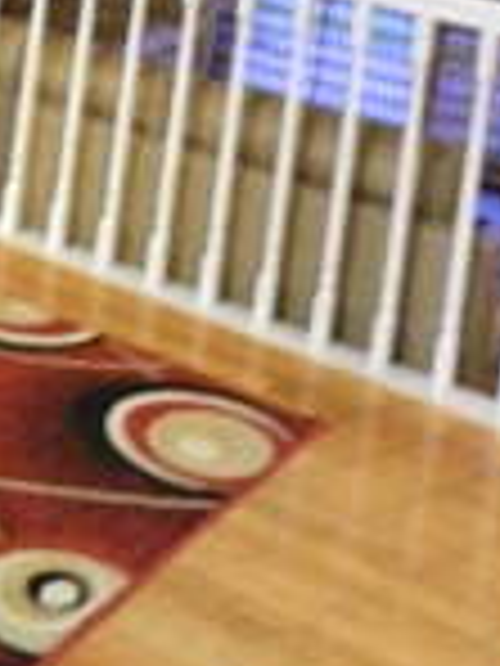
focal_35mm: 81
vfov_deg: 21.4
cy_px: -243
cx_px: -135
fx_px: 1560
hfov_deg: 17.2
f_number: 3.1
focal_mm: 4.5
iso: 800
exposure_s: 1/2
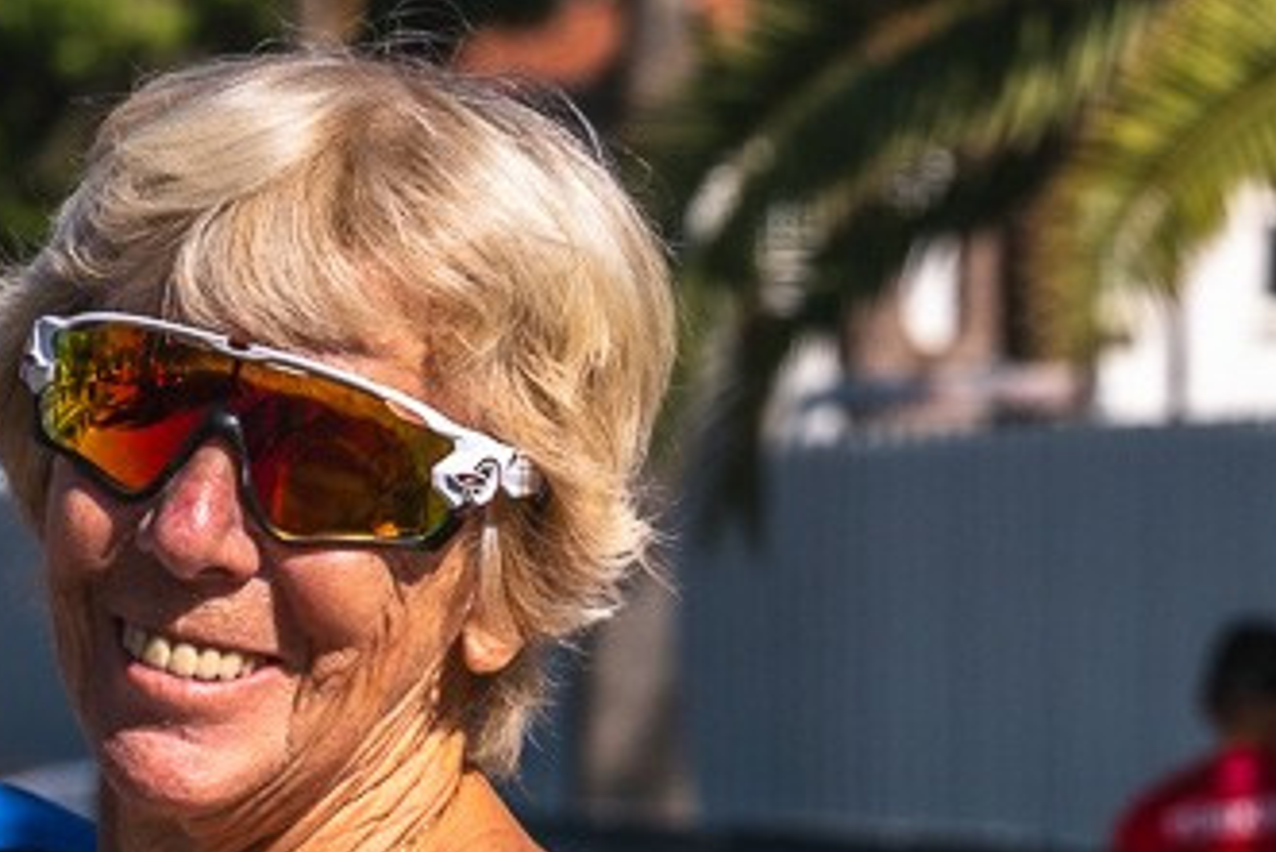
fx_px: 12339
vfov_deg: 3.9
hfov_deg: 5.8
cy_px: 1305
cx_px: -736
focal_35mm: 348
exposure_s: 1/2500
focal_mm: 90
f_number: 7.1
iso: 320
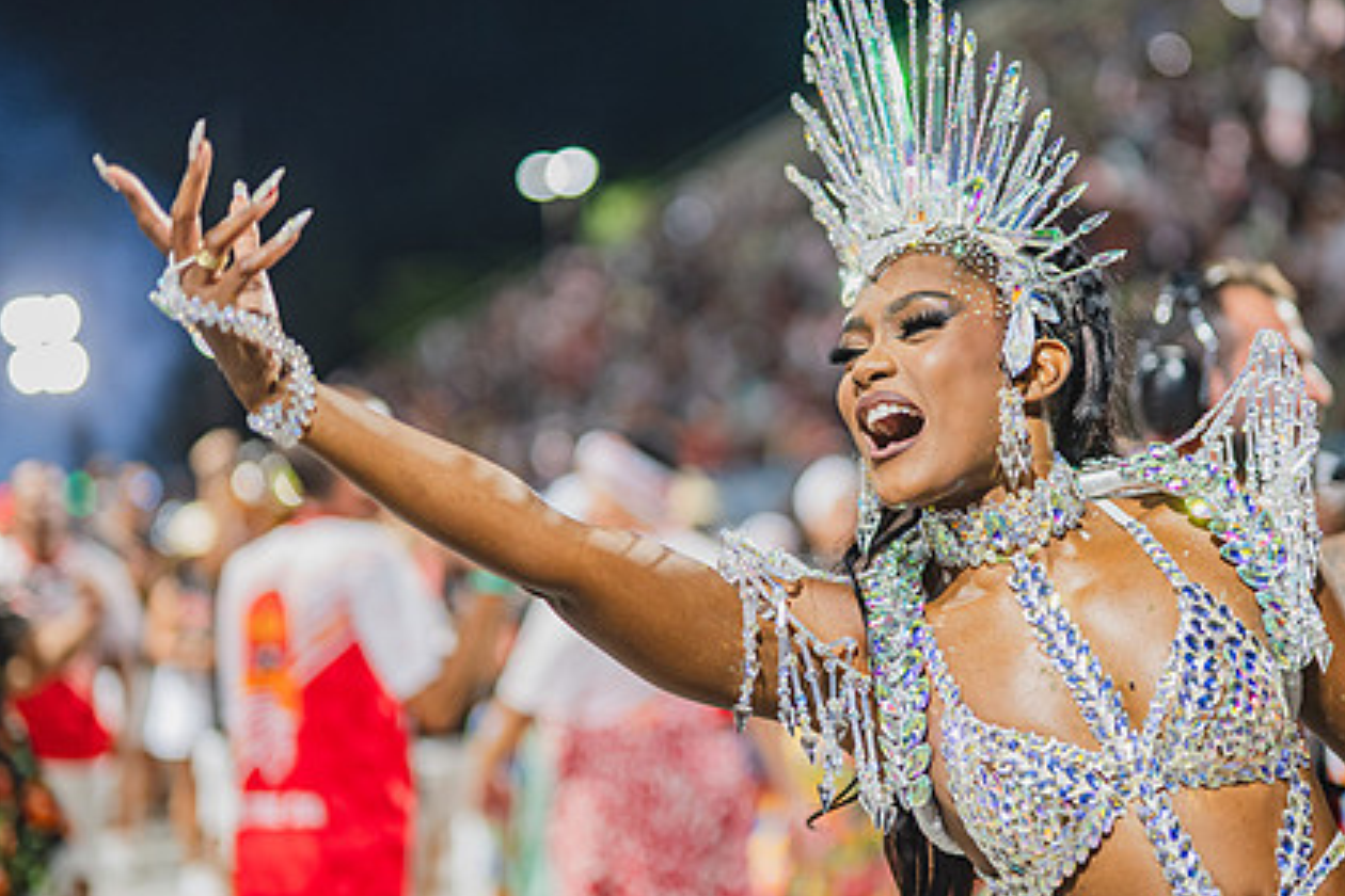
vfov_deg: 19.7
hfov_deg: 29.2
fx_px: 2578
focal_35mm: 69
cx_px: 791
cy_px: 440
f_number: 1.3
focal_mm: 50
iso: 1600
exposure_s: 1/1000
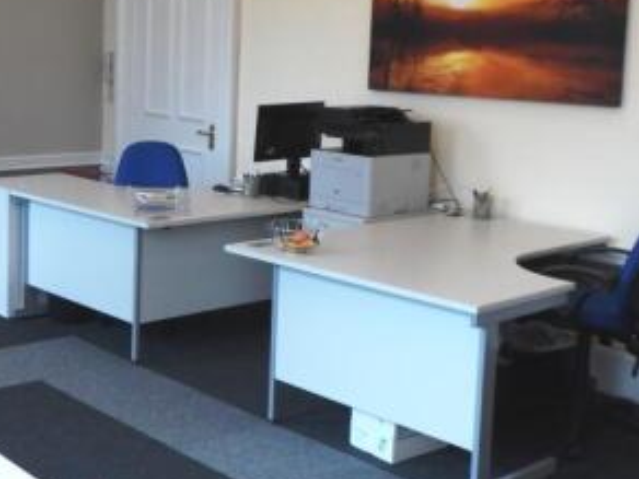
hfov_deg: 33.6
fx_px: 1034
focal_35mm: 56
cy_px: 165
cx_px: 156
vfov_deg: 26.0
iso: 200
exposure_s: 1/30
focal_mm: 4.9
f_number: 3.1
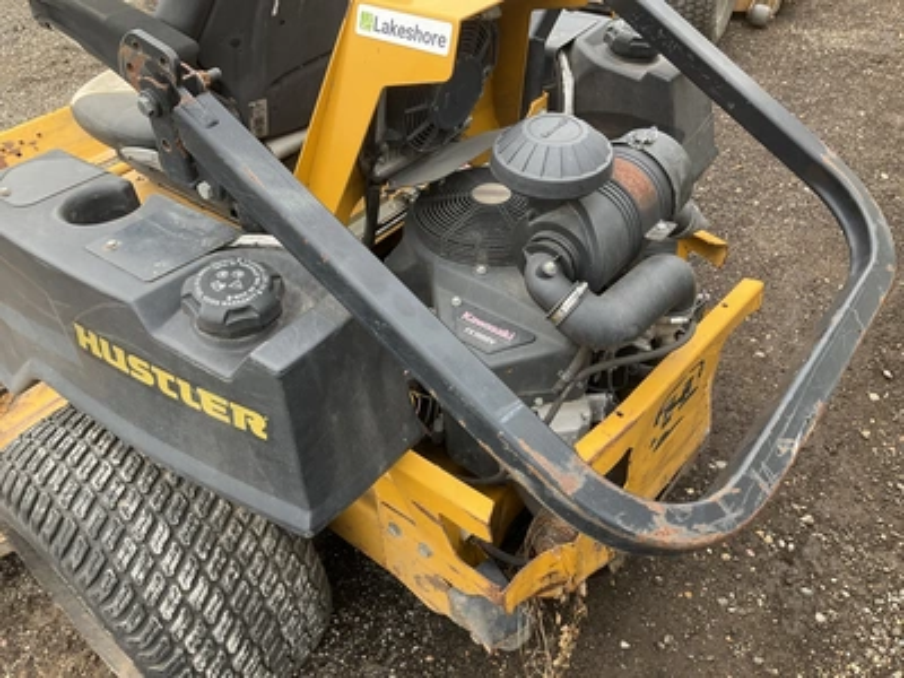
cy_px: 339
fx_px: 757
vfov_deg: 48.2
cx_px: 452
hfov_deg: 61.7
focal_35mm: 29
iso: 20
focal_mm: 3
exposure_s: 1/240
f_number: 1.8
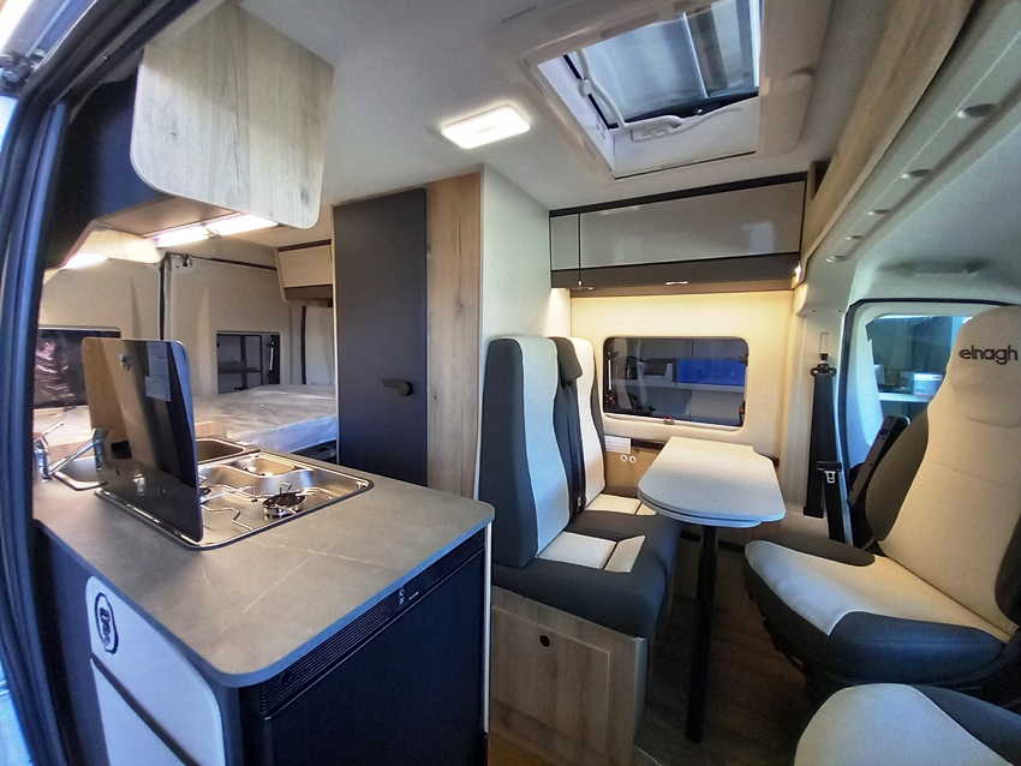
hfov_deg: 106.2
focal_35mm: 13
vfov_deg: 89.9
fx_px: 384
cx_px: 510
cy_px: 383
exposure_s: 1/33
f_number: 2.2
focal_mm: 1.13
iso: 200
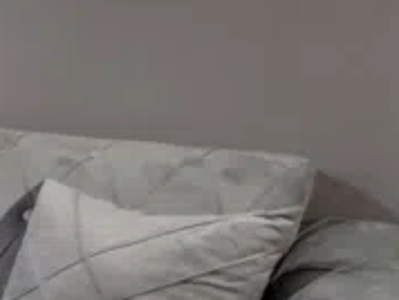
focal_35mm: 92
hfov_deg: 13.4
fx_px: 1062
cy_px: 365
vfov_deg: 15.5
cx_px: -632
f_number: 2.2
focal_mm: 1.67
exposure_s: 1/25
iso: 600
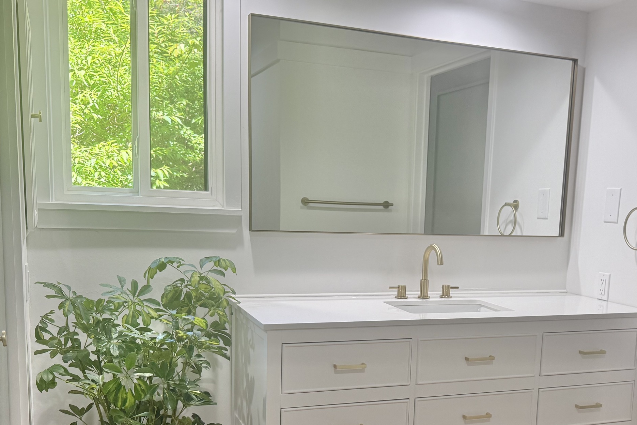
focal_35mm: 41
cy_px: 308
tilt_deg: -8.4
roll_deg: -2.4
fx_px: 725
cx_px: 412
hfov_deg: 46.8
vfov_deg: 32.1
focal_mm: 6.76
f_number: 1.78
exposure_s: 1/120
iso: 100
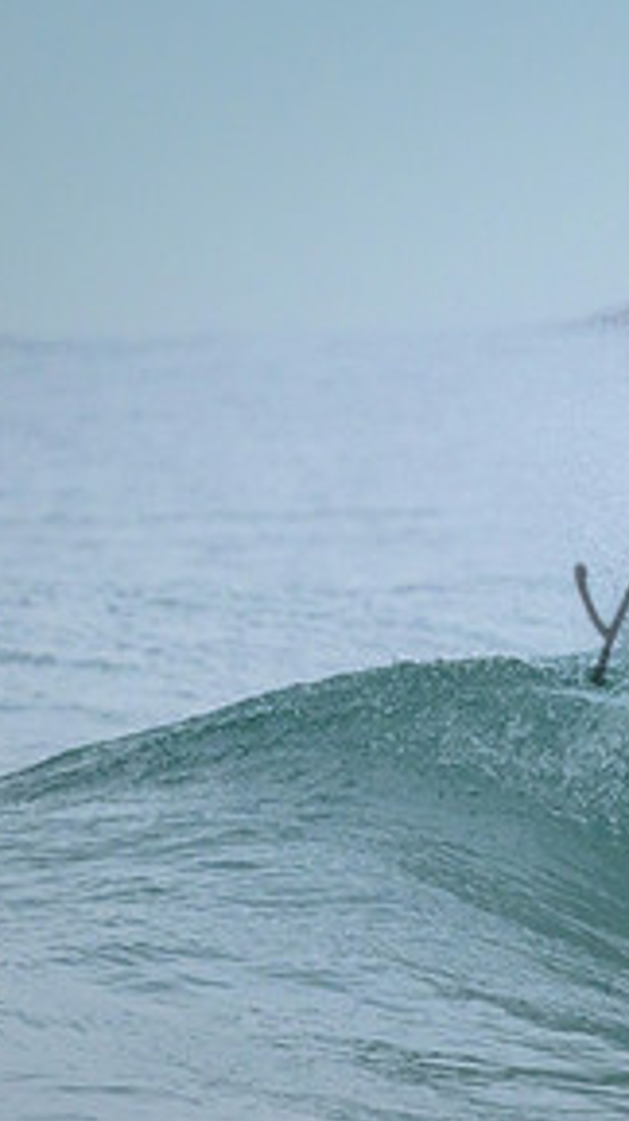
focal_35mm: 1305
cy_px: 592
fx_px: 38796
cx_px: 975
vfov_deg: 1.7
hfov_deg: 0.9
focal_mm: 620
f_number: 11
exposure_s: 1/1250
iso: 3200
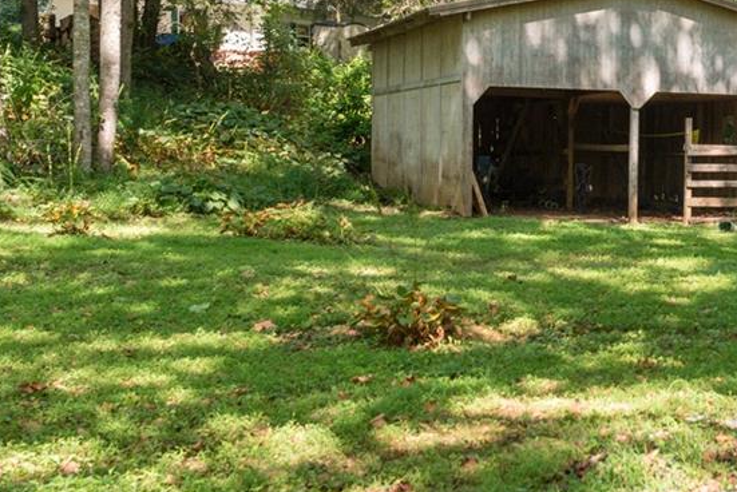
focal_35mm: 65
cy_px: 42
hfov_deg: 29.7
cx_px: 654
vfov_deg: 20.5
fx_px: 1331
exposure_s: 1/250
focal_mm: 35
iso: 320
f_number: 7.1
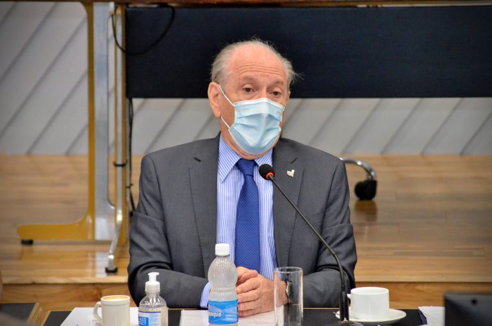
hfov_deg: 8.1
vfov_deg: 5.4
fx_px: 3478
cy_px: 163
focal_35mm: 255
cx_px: 246
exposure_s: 1/125
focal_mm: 170
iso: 3200
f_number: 5.6
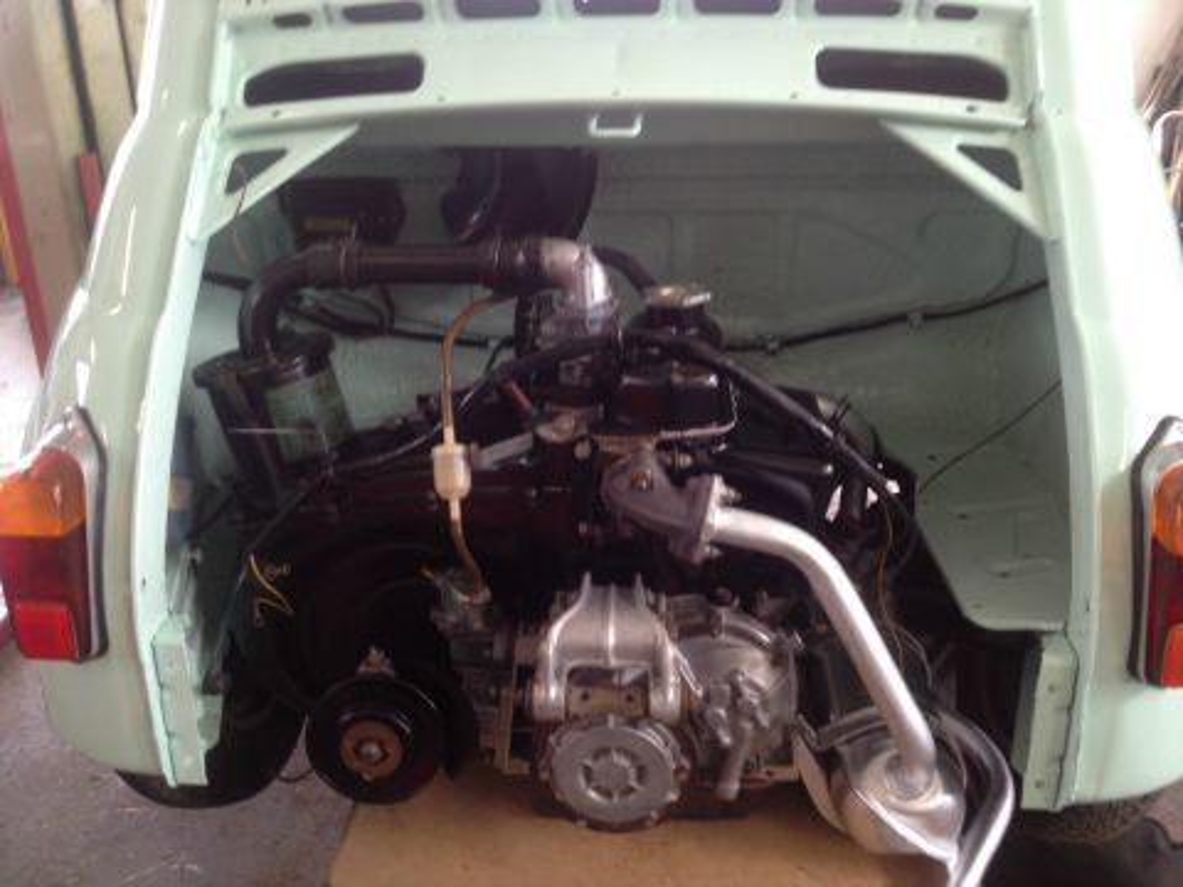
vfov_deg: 40.7
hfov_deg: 52.6
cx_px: 592
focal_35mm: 35
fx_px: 1196
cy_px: 444
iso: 64
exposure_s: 1/20
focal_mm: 4.28
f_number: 2.4
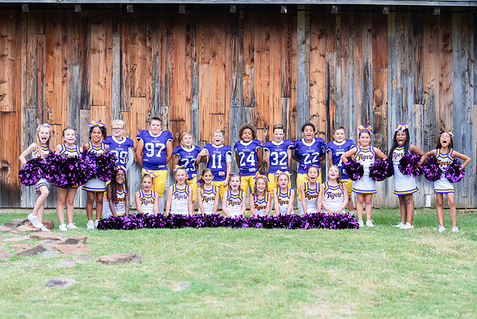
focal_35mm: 58
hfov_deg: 34.7
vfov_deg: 23.5
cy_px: 182
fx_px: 763
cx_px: 237
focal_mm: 50
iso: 1000
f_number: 1.6
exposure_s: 1/640
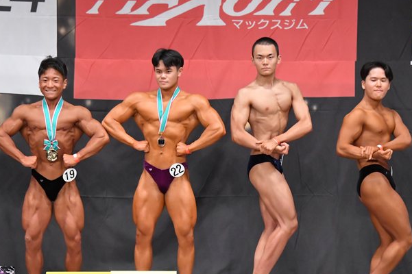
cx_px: 236
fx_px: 2756
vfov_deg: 5.7
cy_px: 164
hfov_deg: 8.5
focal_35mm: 241
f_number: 5.6
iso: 6400
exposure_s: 1/400
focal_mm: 125
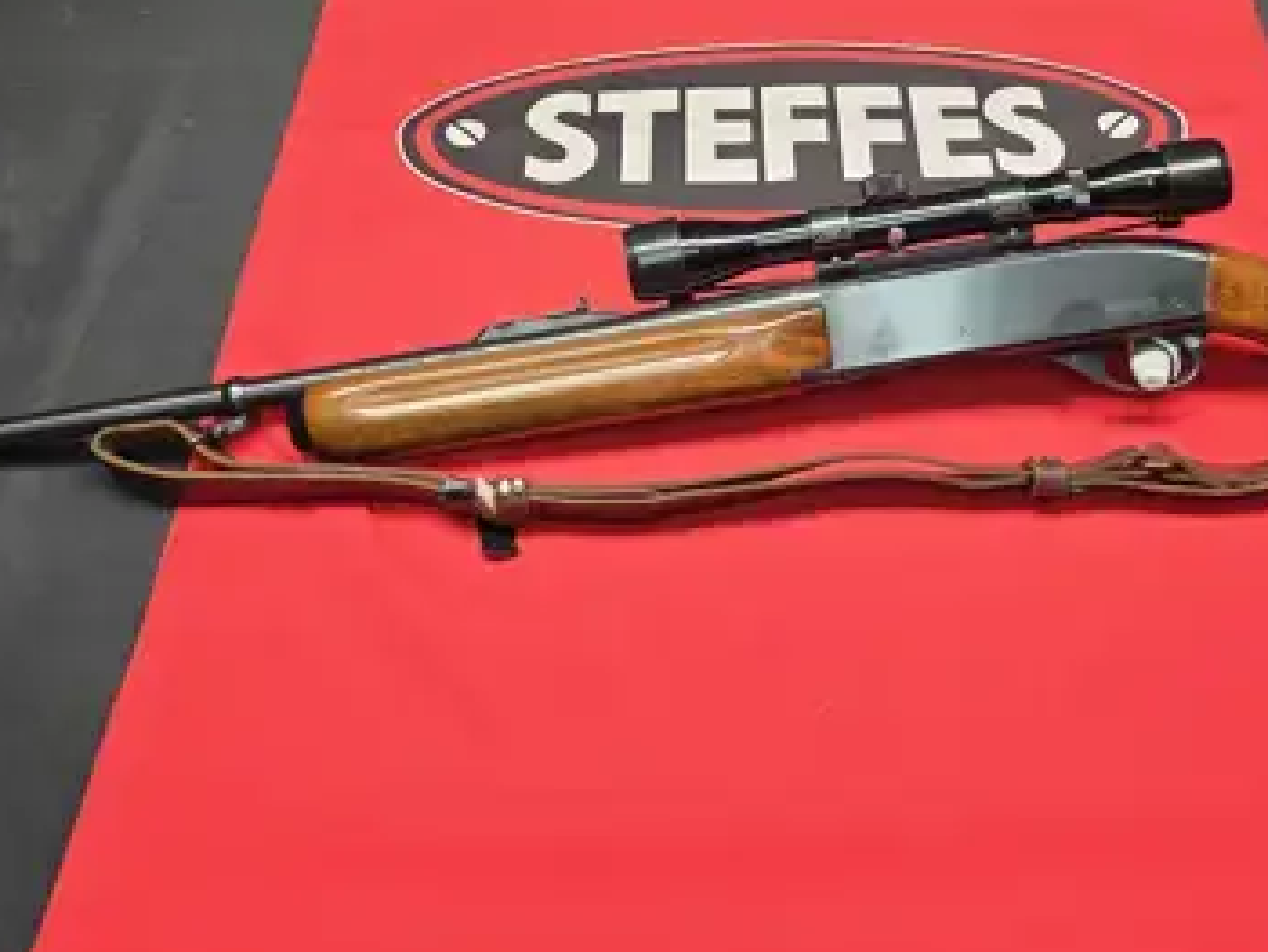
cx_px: 786
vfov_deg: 33.4
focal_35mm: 42
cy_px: 195
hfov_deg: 44.4
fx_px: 1540
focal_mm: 6.3
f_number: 1.7
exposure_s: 1/120
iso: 100
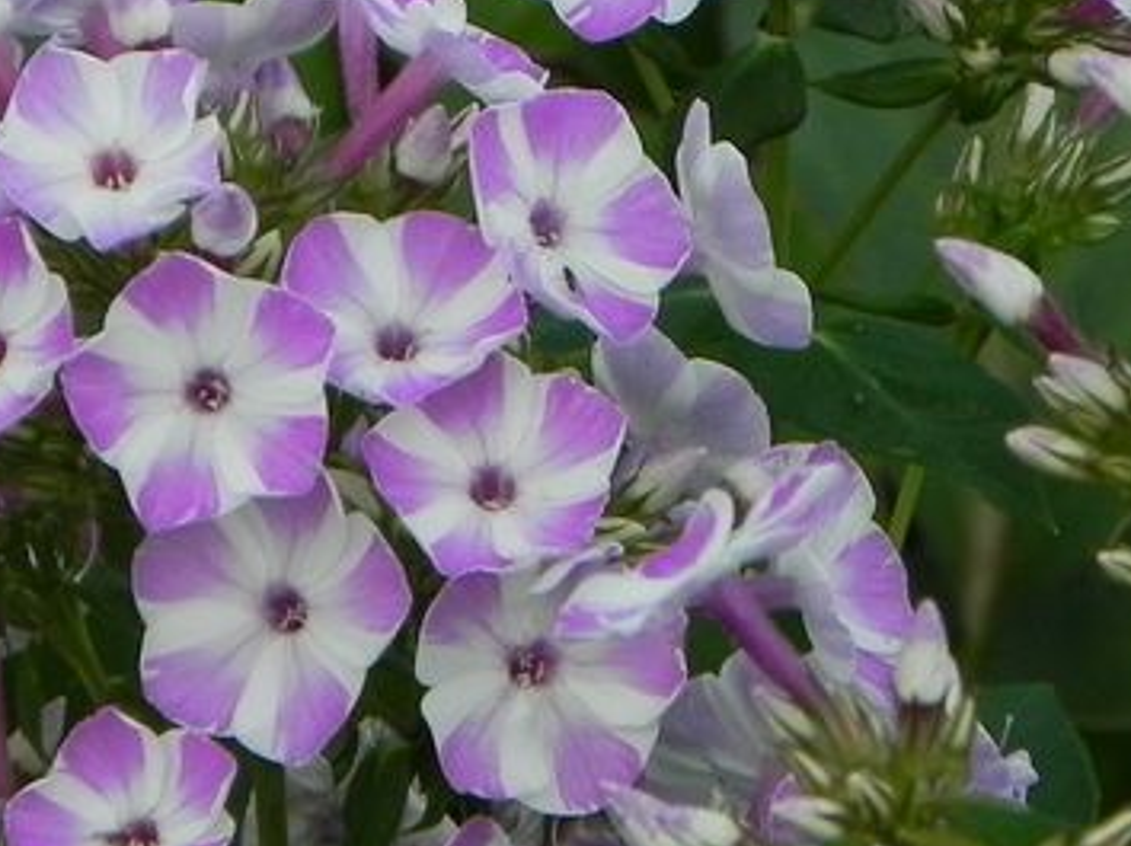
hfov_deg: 2.0
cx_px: 280
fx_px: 33206
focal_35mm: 1017
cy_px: 415
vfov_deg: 1.5
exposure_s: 1/125
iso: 160
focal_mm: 59.9
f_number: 5
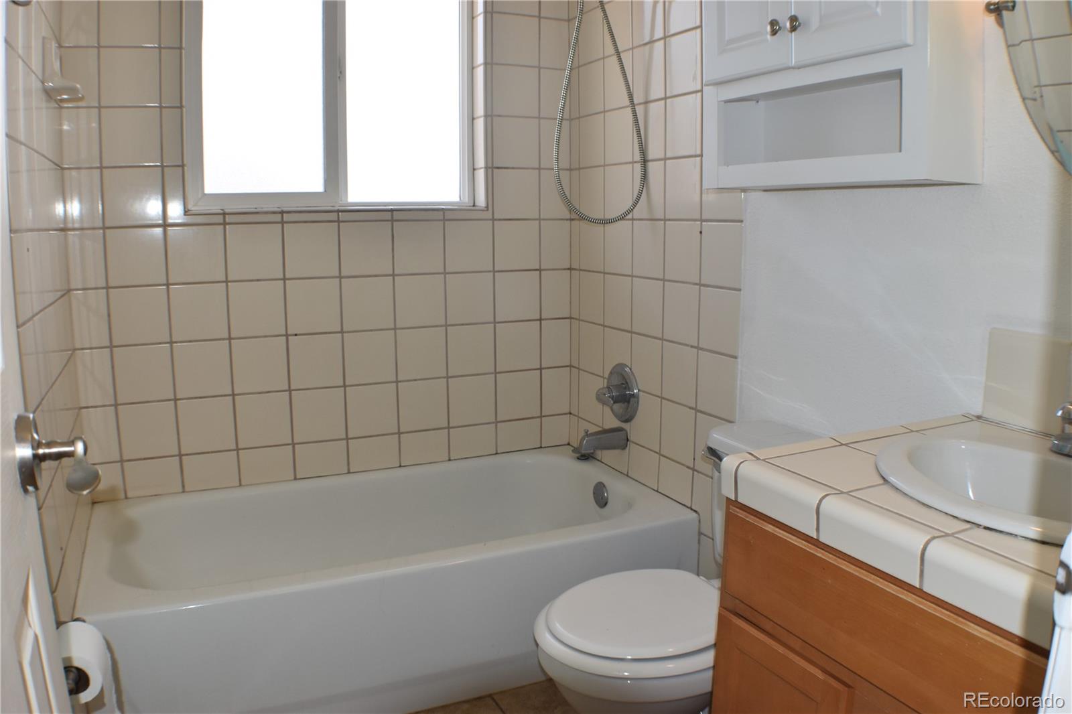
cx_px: 536
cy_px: 357
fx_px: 1072
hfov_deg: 53.1
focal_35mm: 36
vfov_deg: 36.9
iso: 360
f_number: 5.6
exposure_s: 1/125
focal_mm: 24
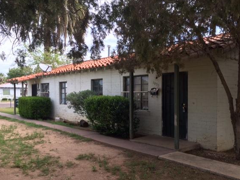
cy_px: 99
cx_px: 128
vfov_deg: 42.9
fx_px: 229
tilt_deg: -0.8
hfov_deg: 55.3
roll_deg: +1.0
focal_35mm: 33
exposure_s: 1/533
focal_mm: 4.15
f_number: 2.2
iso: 32
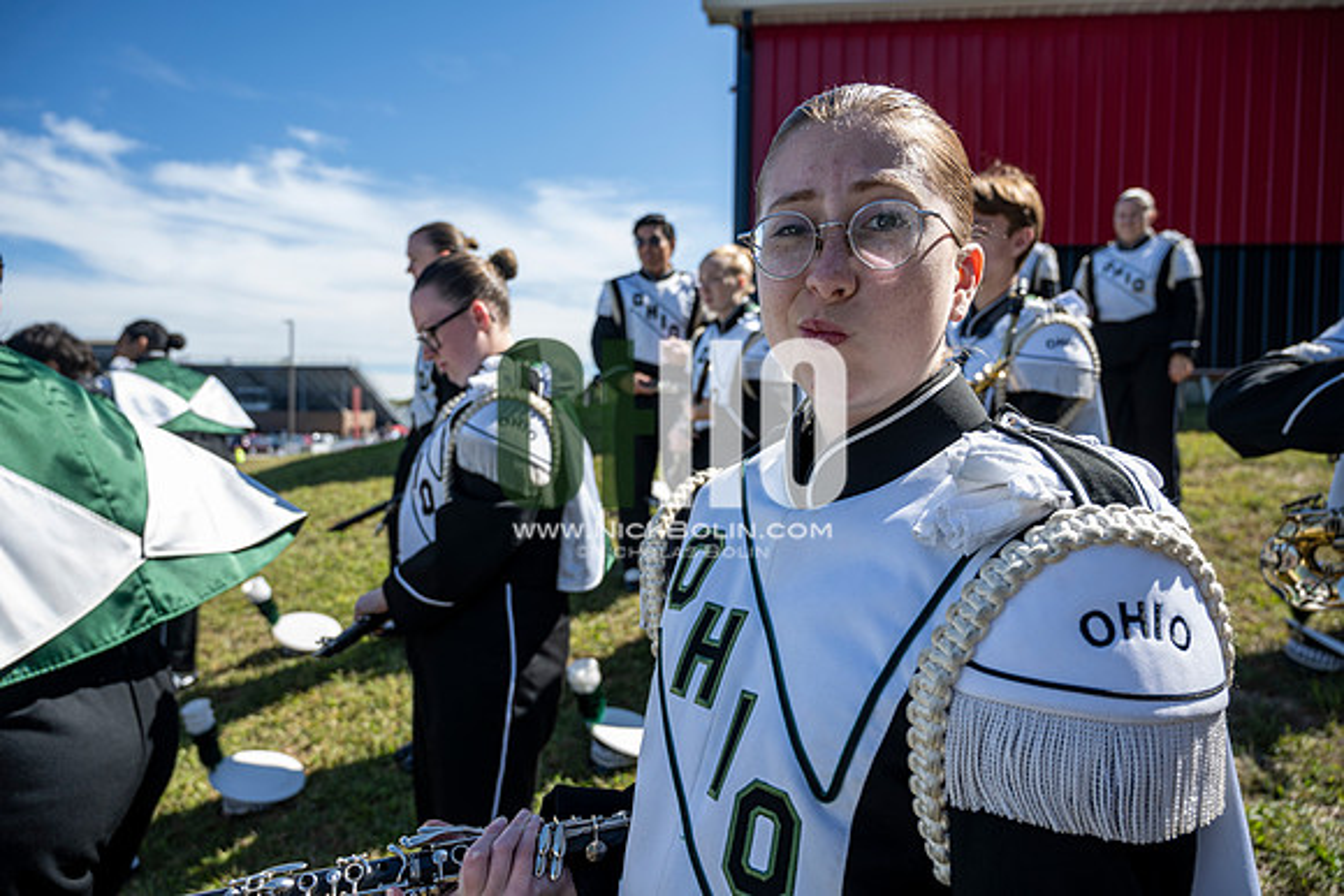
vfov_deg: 53.2
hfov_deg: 73.7
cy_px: 448
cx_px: 672
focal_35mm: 24
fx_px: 896
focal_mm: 24
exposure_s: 1/250
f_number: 4.5
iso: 31
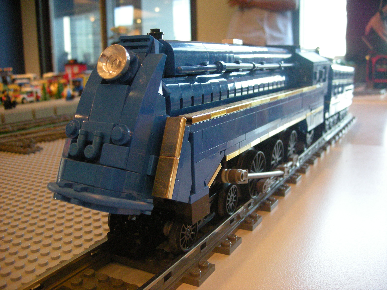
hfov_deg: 52.6
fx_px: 391
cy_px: 145
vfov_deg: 40.7
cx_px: 194
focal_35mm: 35
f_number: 2.8
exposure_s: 1/8
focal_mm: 5.7
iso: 380
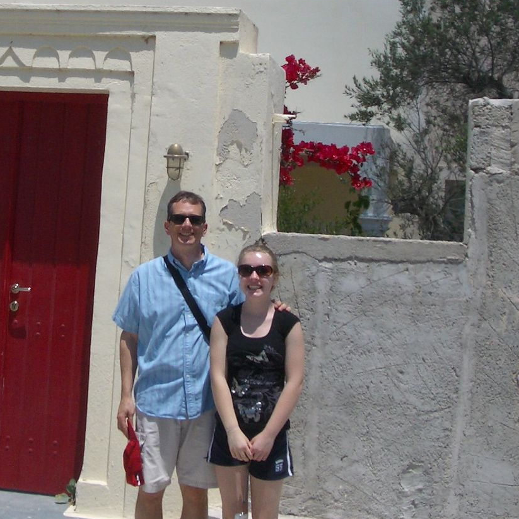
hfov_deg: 22.2
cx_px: 120
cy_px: 103
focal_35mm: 77
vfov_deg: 22.2
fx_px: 1306
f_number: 4.3
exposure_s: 1/1000
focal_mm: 5.8
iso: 50
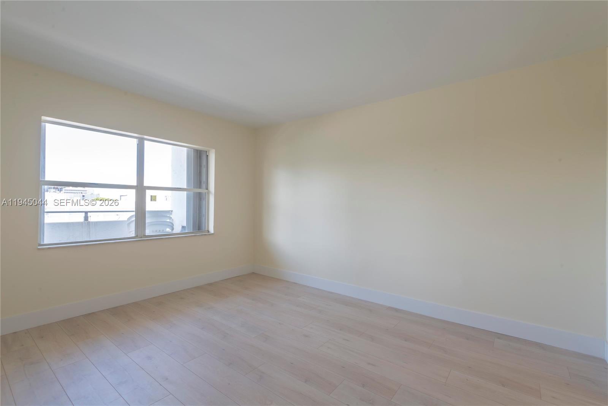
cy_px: 203
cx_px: 304
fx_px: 270
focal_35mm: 16
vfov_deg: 73.8
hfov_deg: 96.7
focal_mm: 16
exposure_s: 1/6
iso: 50
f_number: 11
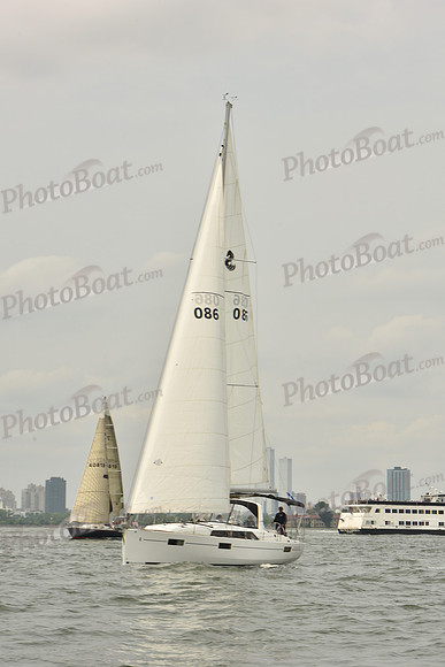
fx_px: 1816
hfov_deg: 14.0
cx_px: 222
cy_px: 334
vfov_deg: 20.8
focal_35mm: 98
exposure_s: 1/640
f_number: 11
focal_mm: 98
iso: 250
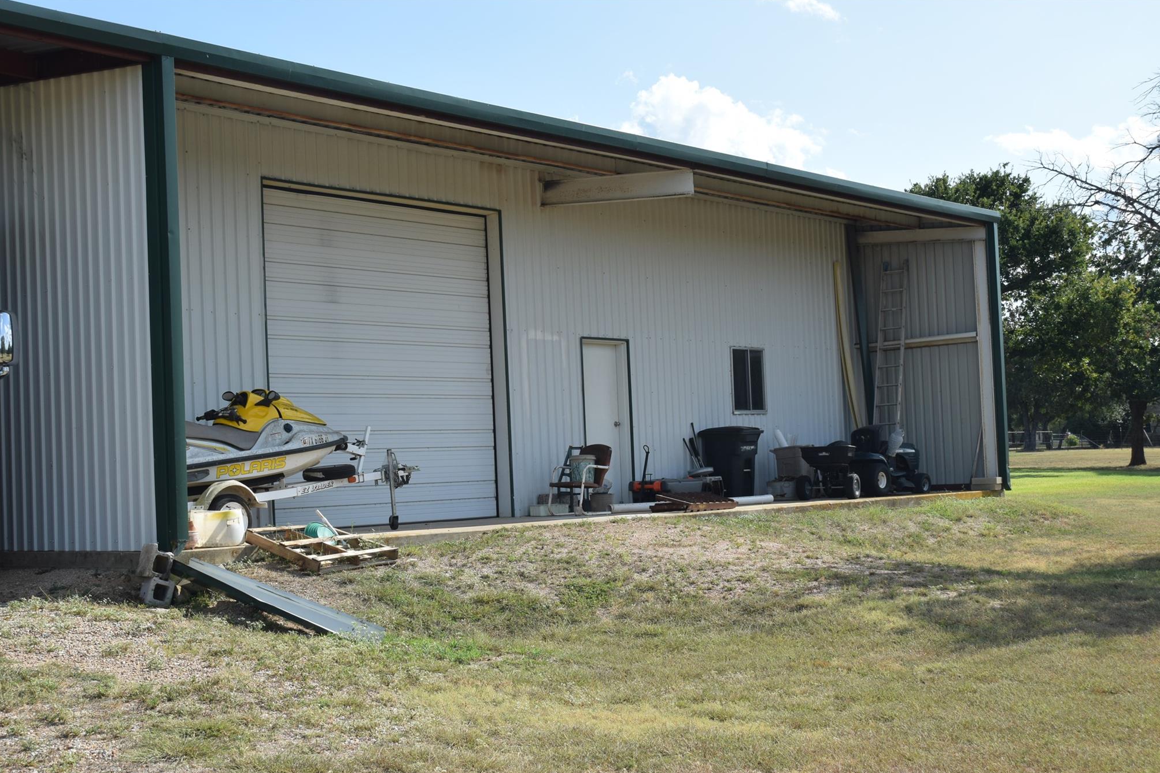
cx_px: 582
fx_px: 1579
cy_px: 392
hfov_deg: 40.3
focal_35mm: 49
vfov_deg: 27.5
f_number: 9
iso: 200
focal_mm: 32
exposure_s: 1/320
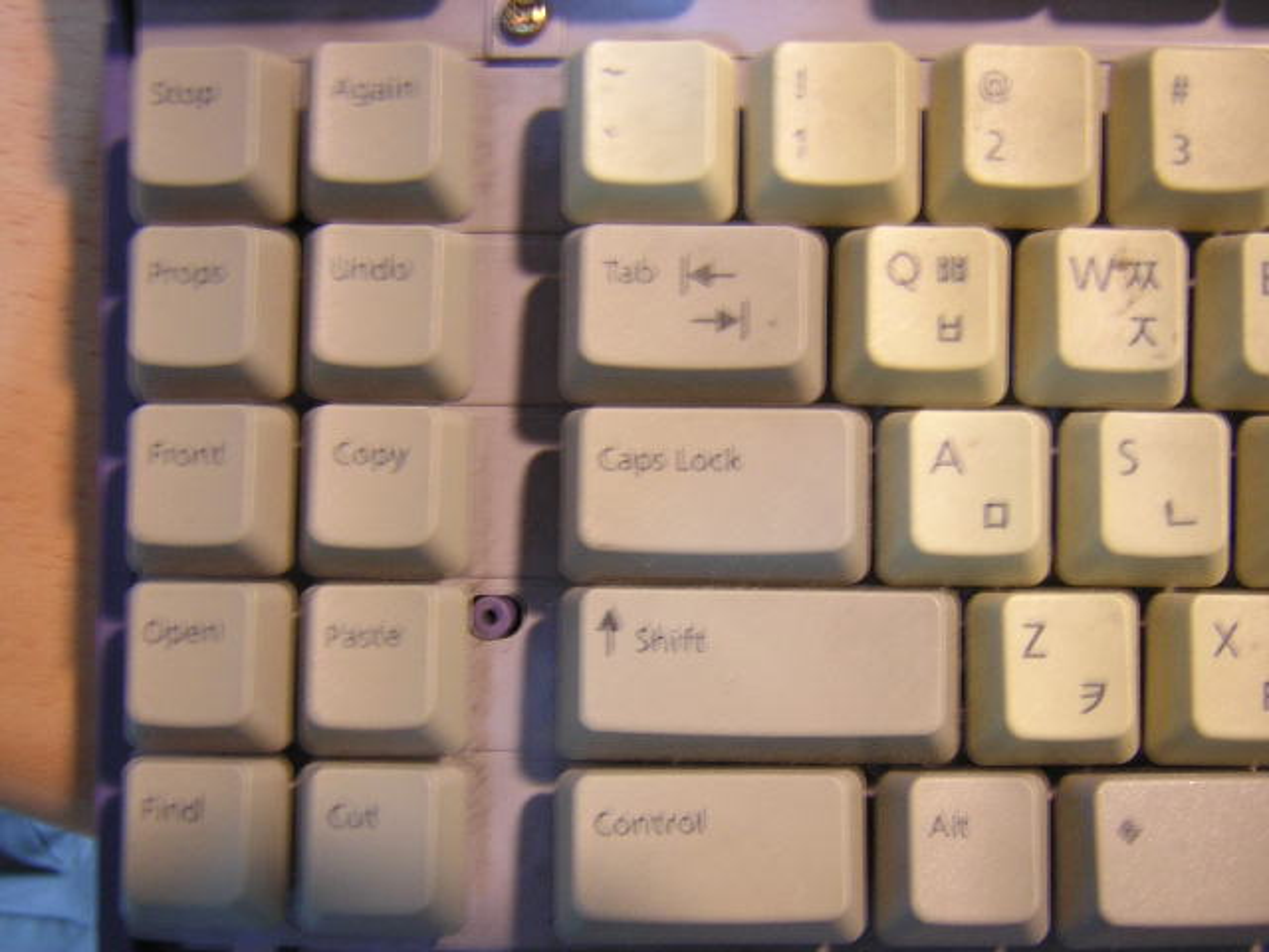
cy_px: 476
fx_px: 1320
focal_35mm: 36
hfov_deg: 51.4
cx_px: 634
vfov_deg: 39.7
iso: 150
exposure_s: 1/3.6
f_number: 2.6
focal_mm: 4.7
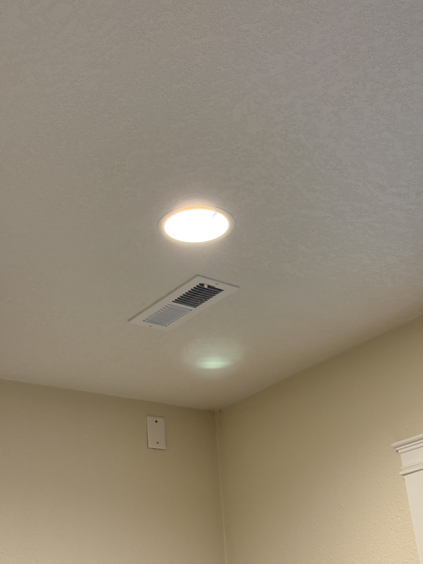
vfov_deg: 39.7
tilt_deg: +25.1
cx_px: 212
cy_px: 282
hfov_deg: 30.3
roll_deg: +3.8
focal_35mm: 48
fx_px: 782
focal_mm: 6.76
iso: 200
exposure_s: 1/40
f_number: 1.78
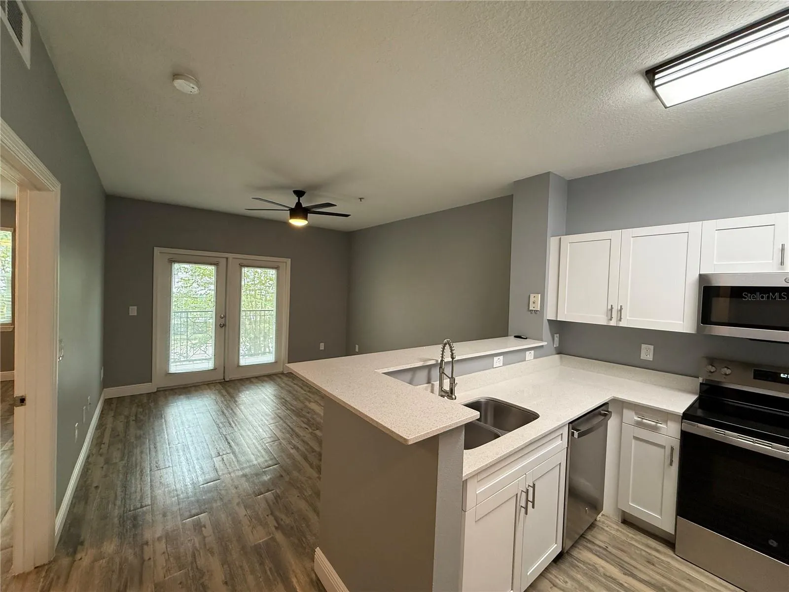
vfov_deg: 85.7
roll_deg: -1.9
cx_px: 394
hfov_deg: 102.1
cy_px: 296
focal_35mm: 14
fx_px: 319
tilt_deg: -2.4
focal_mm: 2.22
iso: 320
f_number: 2.2
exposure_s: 1/120
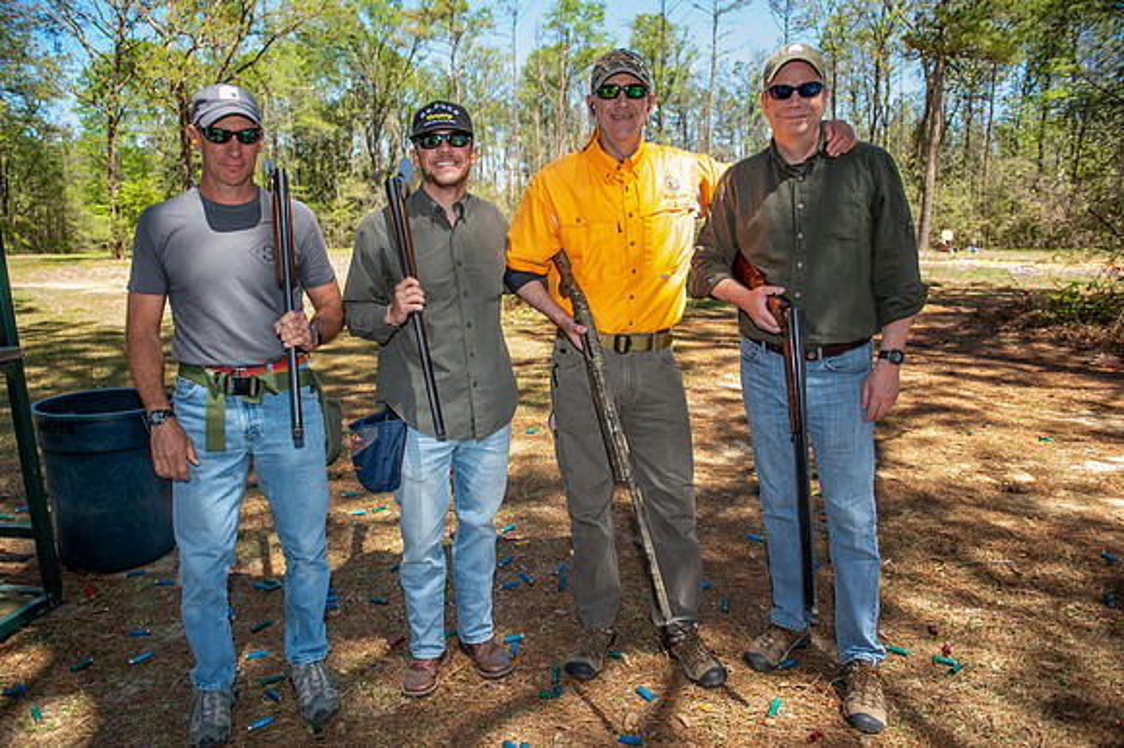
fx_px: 749
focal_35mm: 24
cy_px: 374
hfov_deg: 73.8
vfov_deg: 53.1
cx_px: 562
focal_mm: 24
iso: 50
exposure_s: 1/160
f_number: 3.5
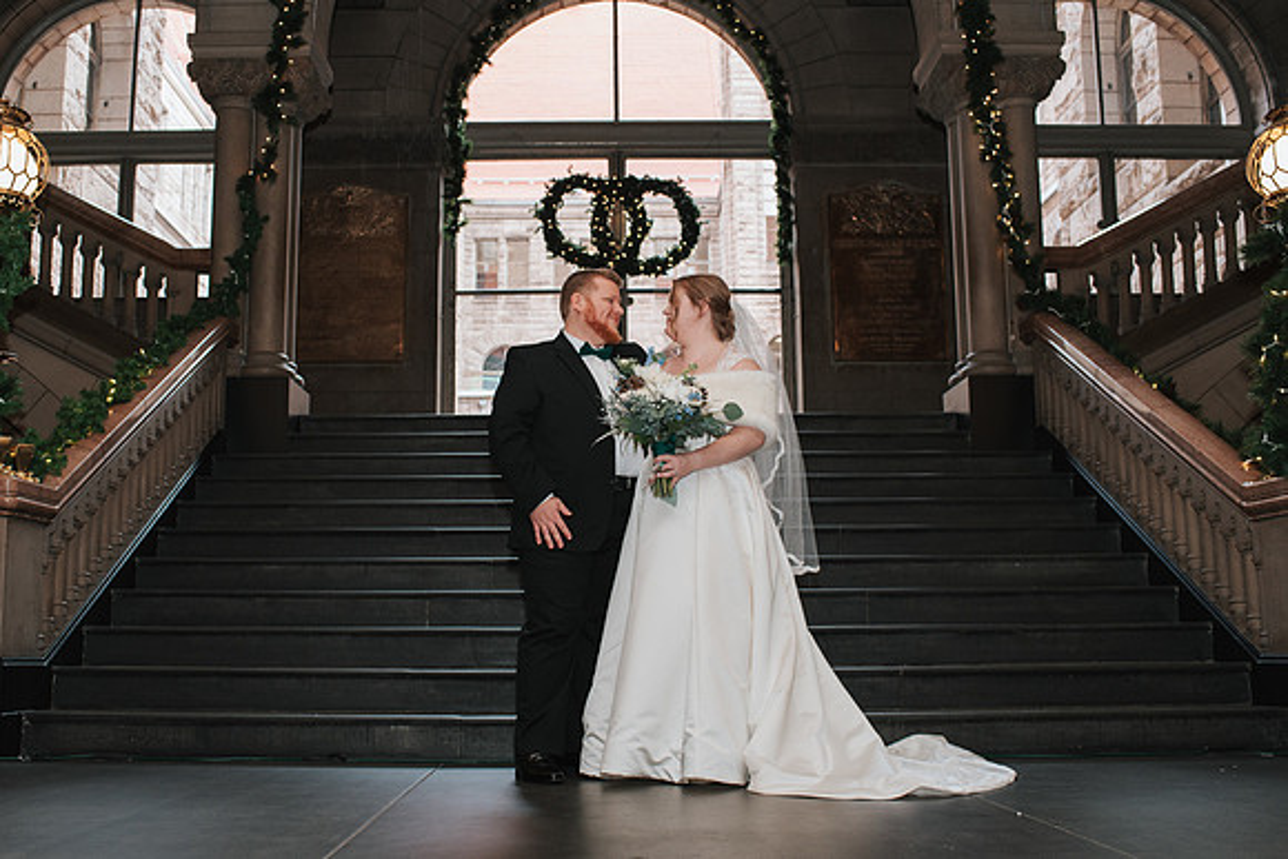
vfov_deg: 33.6
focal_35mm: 40
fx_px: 1422
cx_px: 567
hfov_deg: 48.6
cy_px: 430
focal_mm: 35
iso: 1000
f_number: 3.5
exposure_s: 1/200
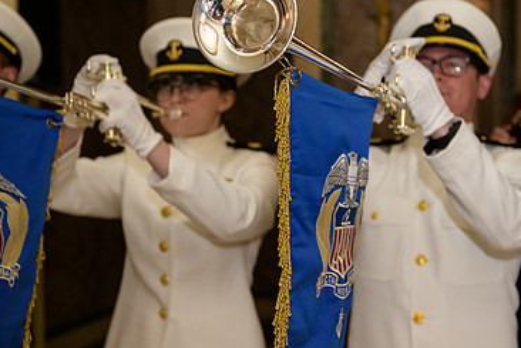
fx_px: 1100
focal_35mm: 76
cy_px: 172
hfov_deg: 26.5
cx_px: 353
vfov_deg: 17.9
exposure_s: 1/125
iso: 1000
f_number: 3.2
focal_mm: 48
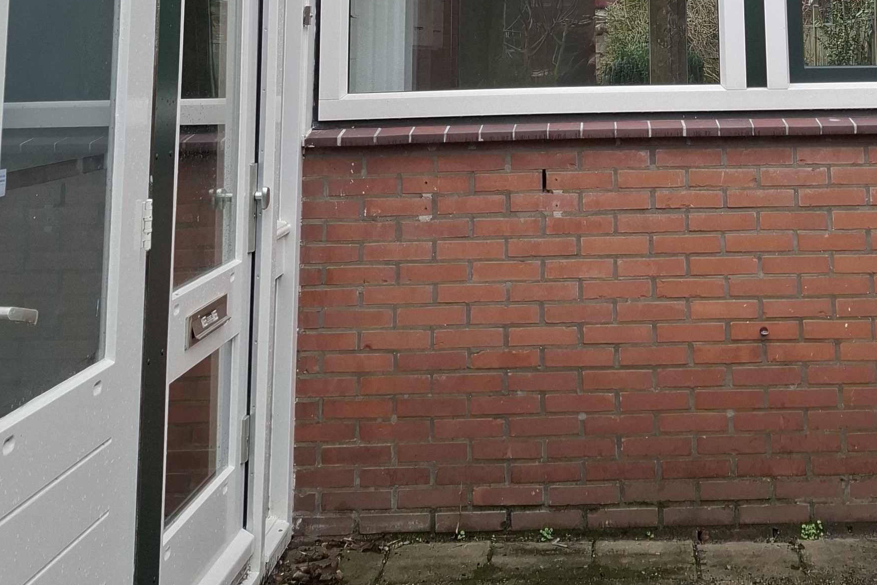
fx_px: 1364
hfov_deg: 35.1
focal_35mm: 56
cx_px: 615
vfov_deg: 21.7
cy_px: -188
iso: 50
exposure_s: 1/381
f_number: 1.8
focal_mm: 5.54
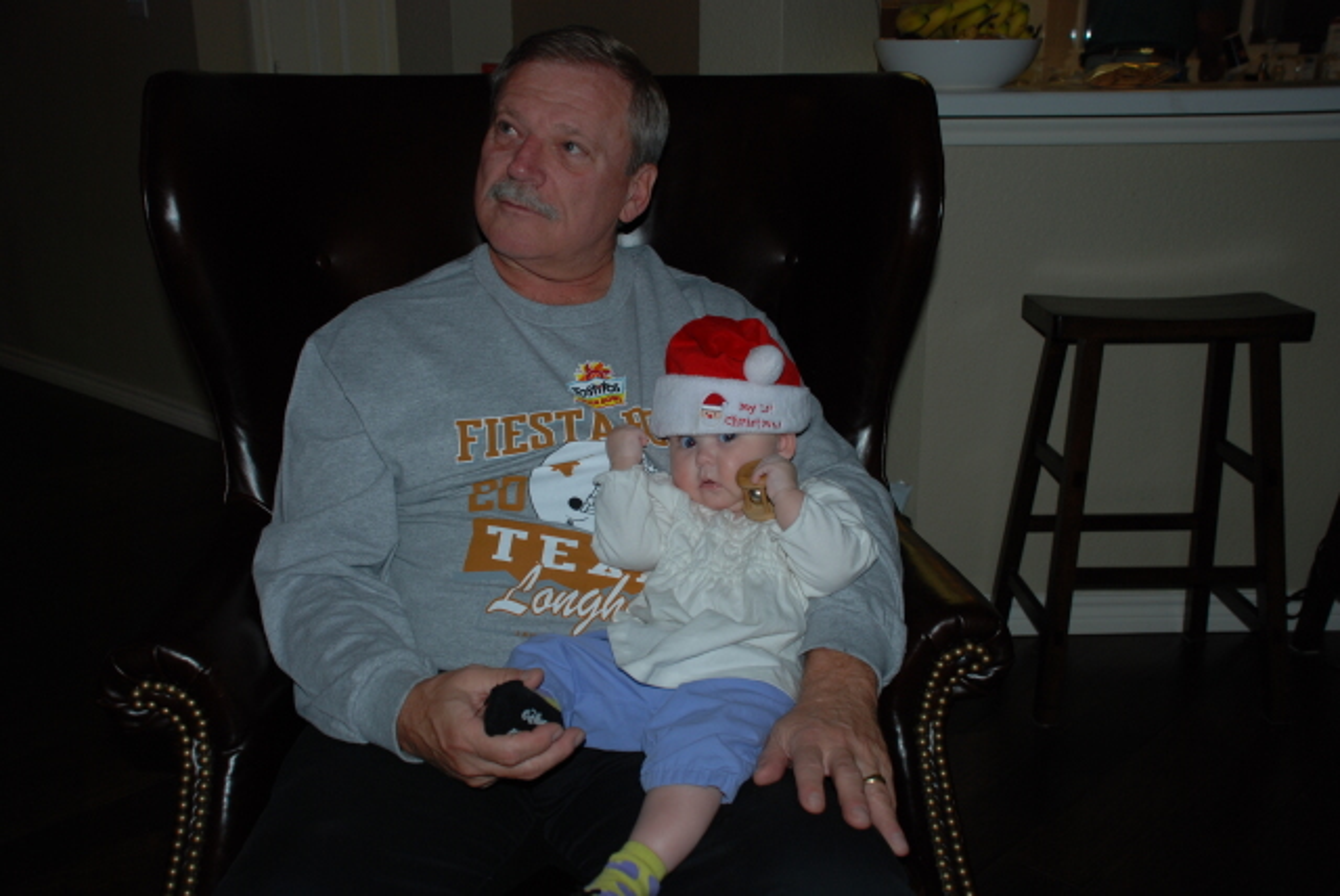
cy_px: 448
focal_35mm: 36
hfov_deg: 53.1
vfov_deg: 36.9
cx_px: 670
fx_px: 1341
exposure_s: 1/60
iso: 200
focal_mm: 24
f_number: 4
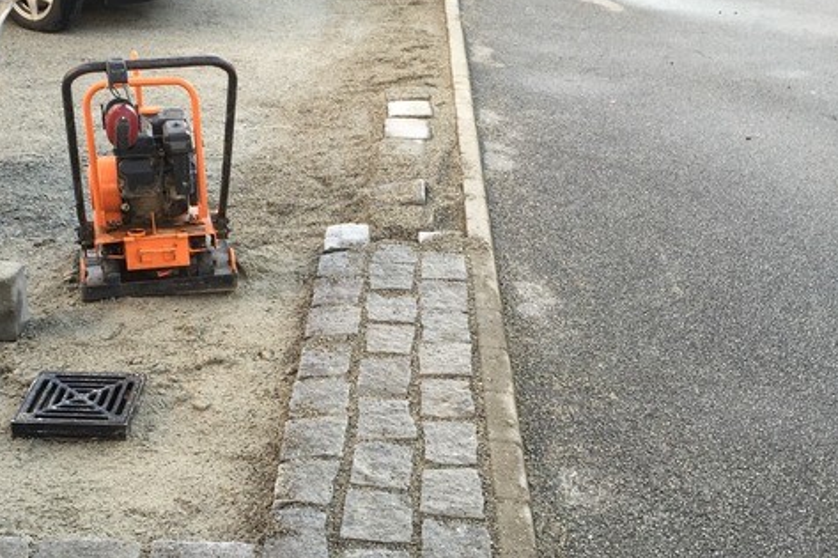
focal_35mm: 51
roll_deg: -0.5
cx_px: 317
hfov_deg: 38.7
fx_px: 1187
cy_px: 429
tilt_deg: -27.0
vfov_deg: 26.1
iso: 32
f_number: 2.2
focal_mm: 4.15
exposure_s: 1/50
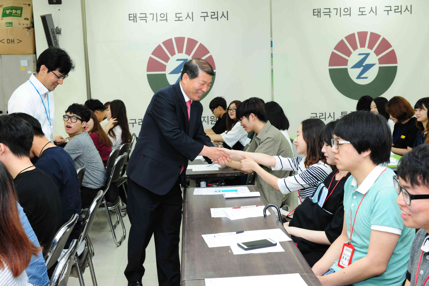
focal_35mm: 50
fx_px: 596
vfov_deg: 27.0
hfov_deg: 39.6
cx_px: 212
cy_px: 141
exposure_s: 1/60
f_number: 7.1
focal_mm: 48
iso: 1250
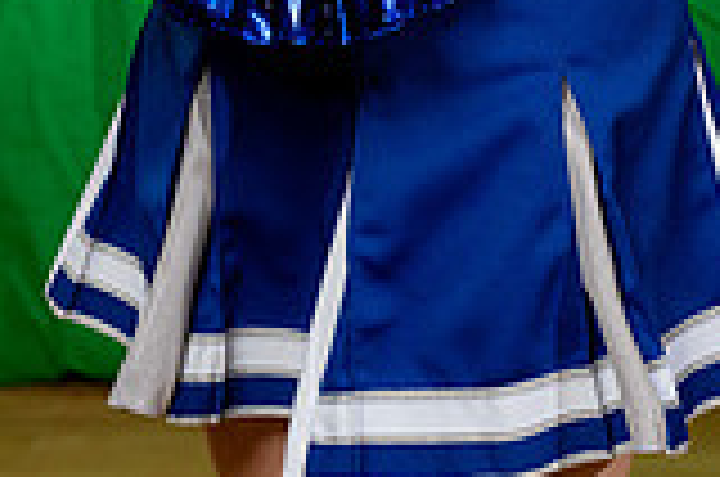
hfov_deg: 10.9
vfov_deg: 6.9
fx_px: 3772
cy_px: -531
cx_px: 382
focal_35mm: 189
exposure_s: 1/250
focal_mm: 67
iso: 160
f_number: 5
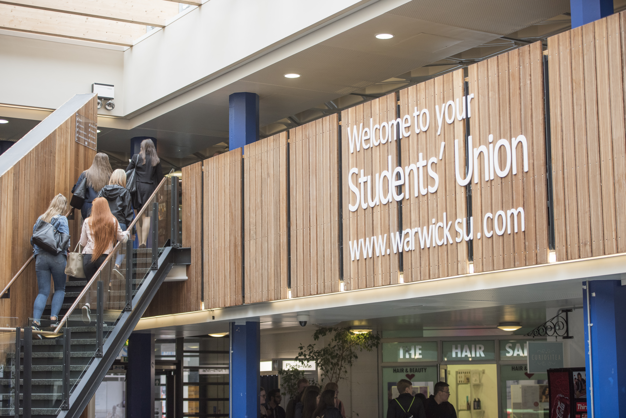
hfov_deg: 28.8
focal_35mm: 70
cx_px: 313
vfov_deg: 19.5
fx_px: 1218
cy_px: 209
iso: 800
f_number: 2.8
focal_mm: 70
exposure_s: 1/320
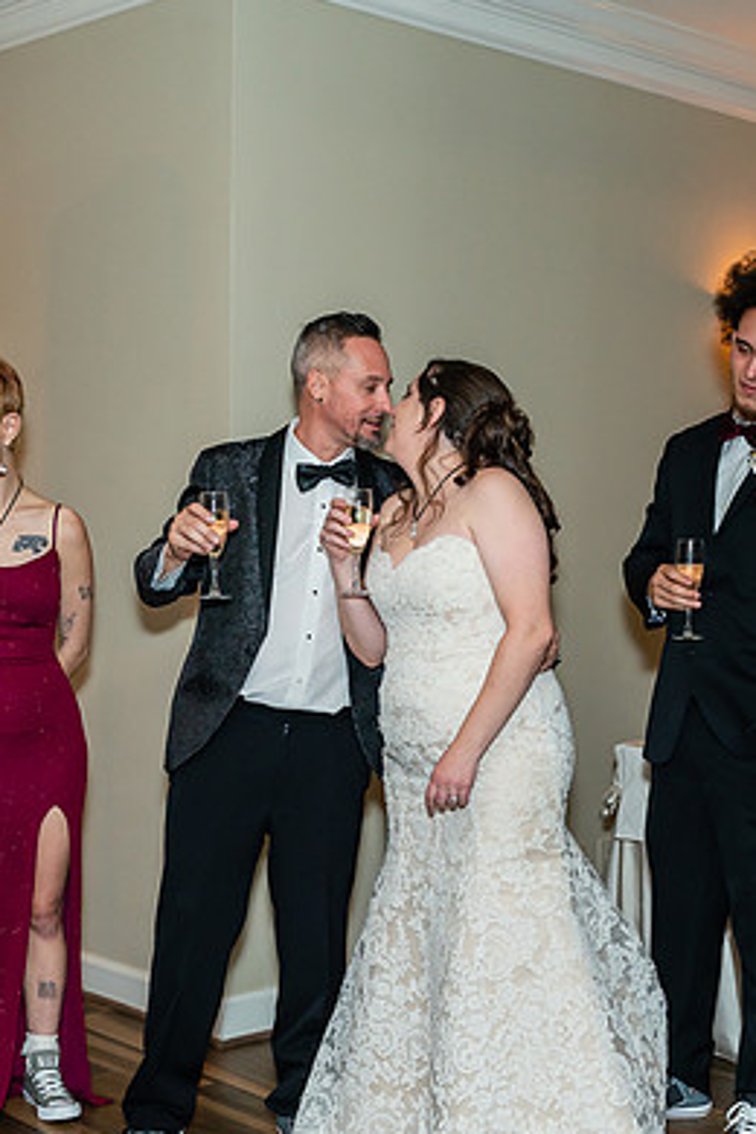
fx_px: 1795
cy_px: 730
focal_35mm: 57
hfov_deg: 23.8
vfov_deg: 34.8
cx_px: 408
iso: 800
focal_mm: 28
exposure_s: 1/80
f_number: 4.5
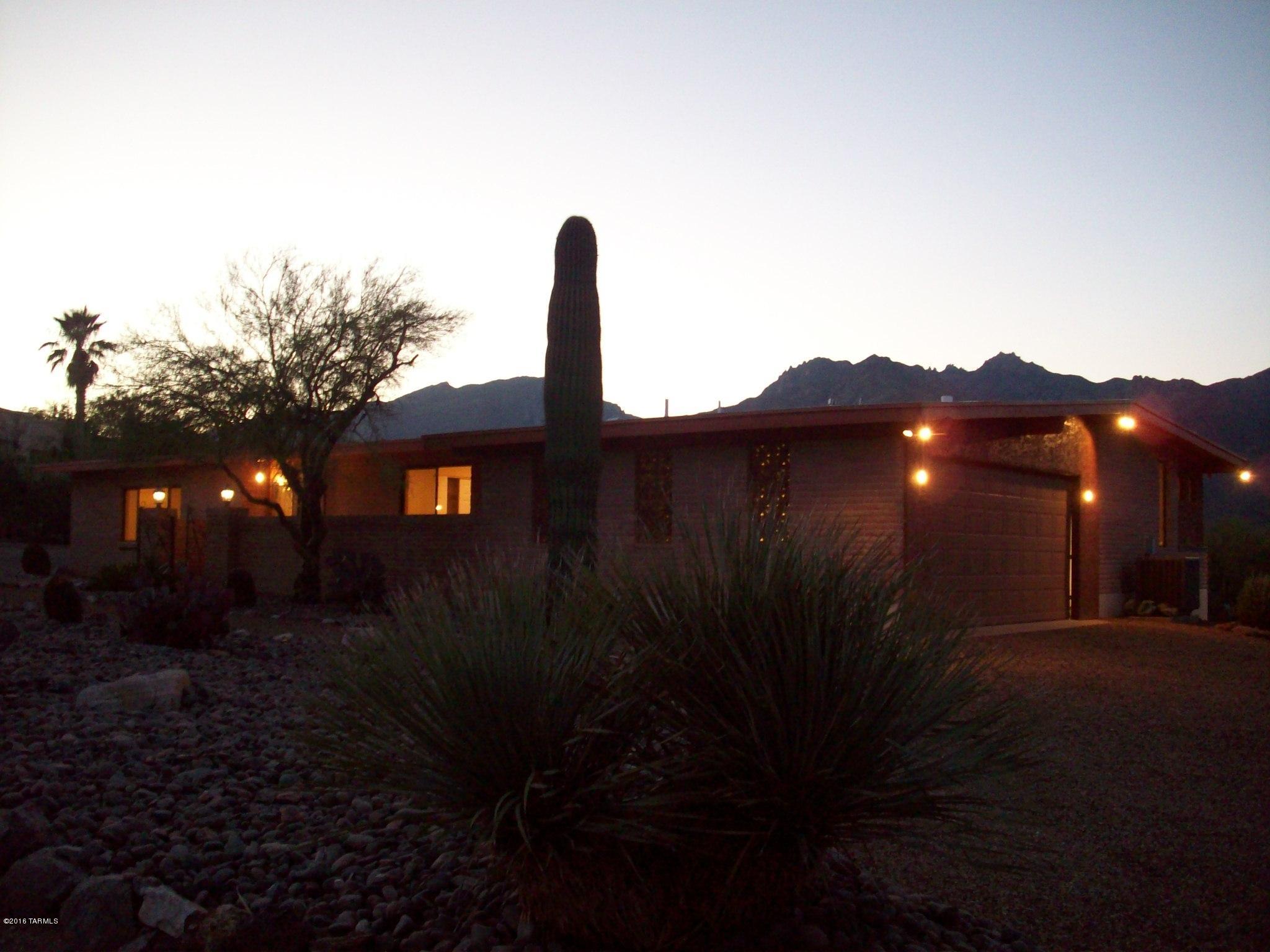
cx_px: 635
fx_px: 1357
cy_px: 476
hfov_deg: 50.1
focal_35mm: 37
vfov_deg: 38.7
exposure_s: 1/13.3
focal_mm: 6.2
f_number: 2.8
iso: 160
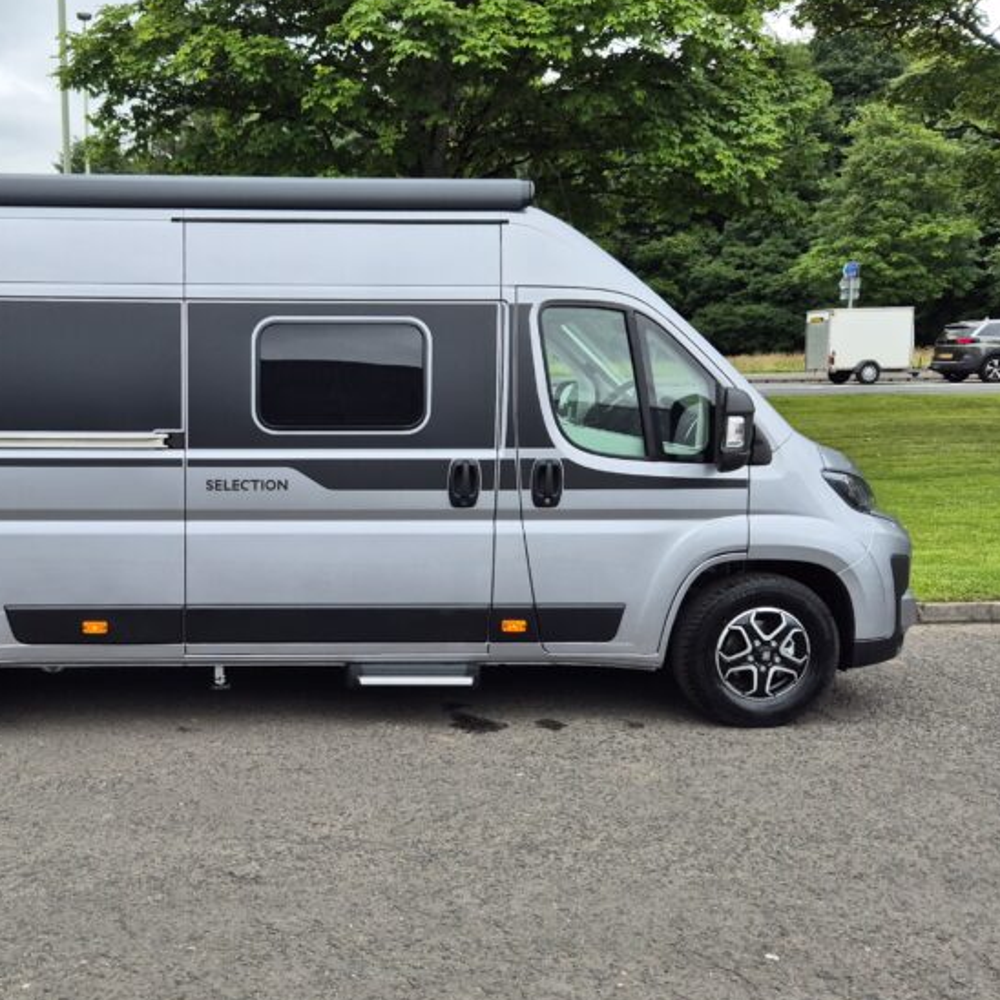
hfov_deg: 42.5
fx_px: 1242
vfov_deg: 43.8
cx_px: 250
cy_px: 558
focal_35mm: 38
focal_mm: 5.4
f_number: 1.8
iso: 25
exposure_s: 1/390
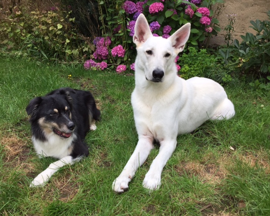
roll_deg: -0.5
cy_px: 106
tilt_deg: -21.2
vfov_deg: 47.2
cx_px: 124
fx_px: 248
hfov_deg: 57.1
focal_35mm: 31
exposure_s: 1/384
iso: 32
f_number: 2.2
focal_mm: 4.15
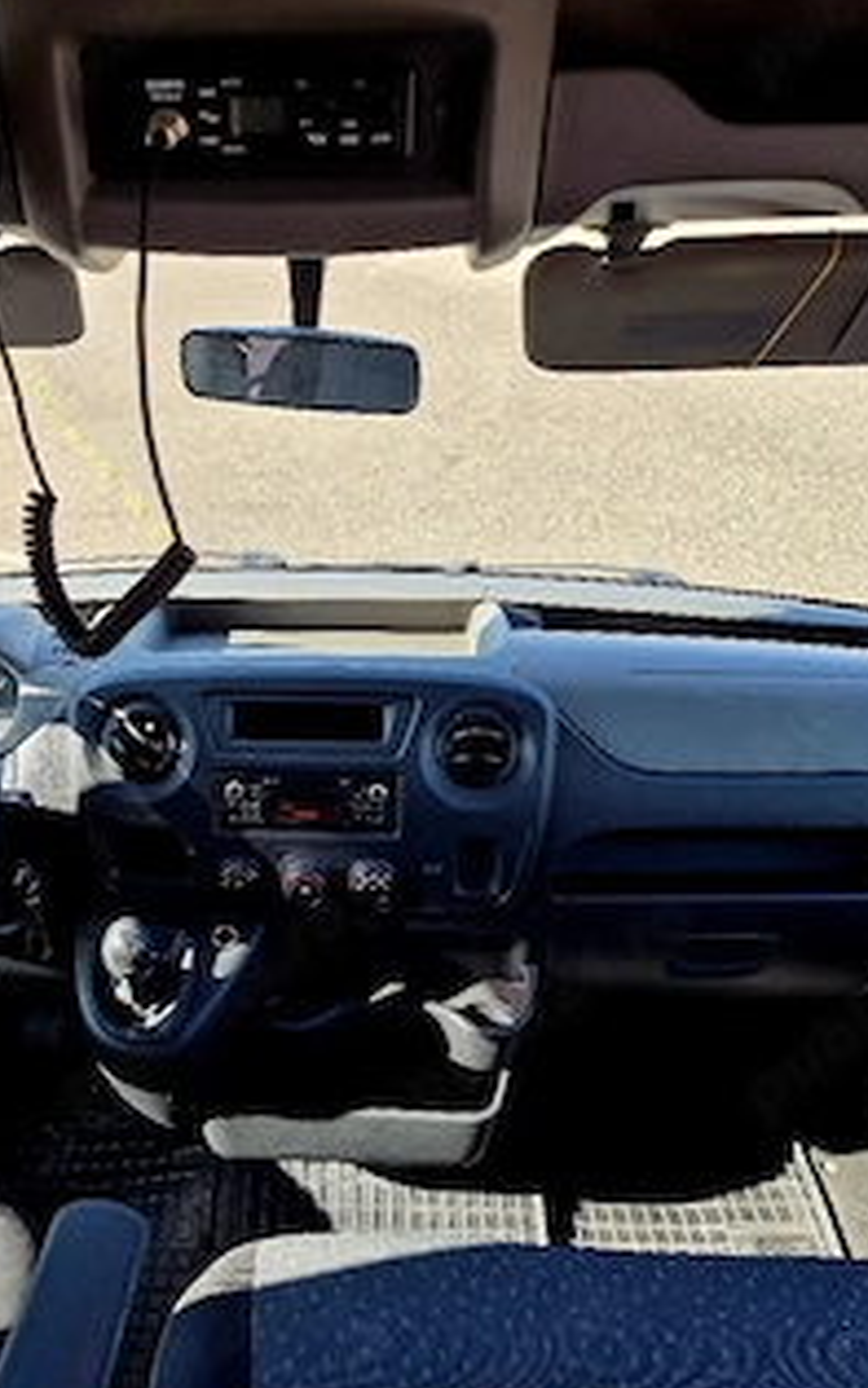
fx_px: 1173
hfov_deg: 40.1
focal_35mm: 31
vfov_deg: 61.2
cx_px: 291
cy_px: 714
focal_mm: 5.4
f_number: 1.8
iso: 80
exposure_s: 1/769
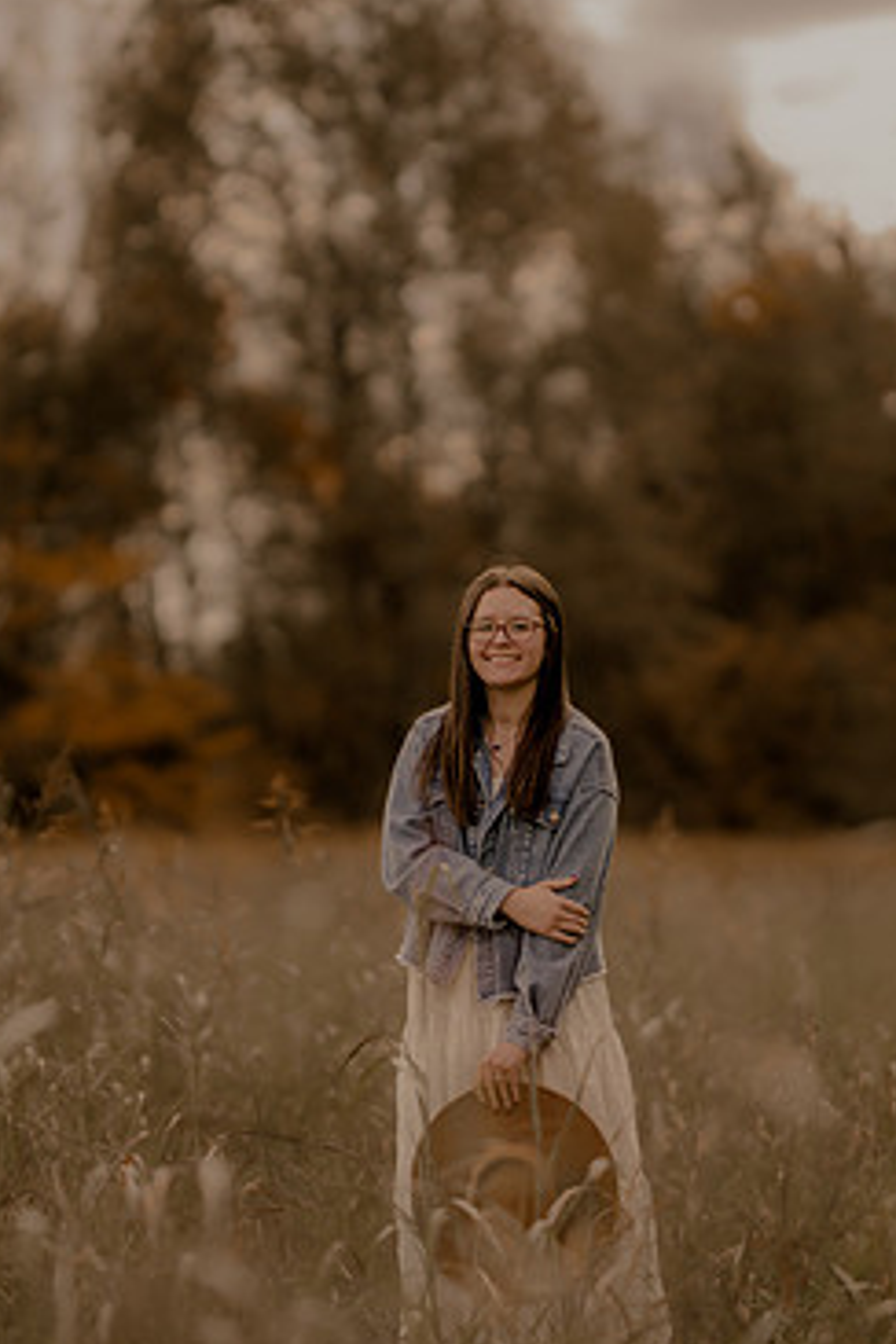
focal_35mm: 156
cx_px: 441
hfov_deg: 8.8
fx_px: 5824
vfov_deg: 13.2
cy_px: 665
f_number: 1.4
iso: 200
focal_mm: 85
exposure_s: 1/3200
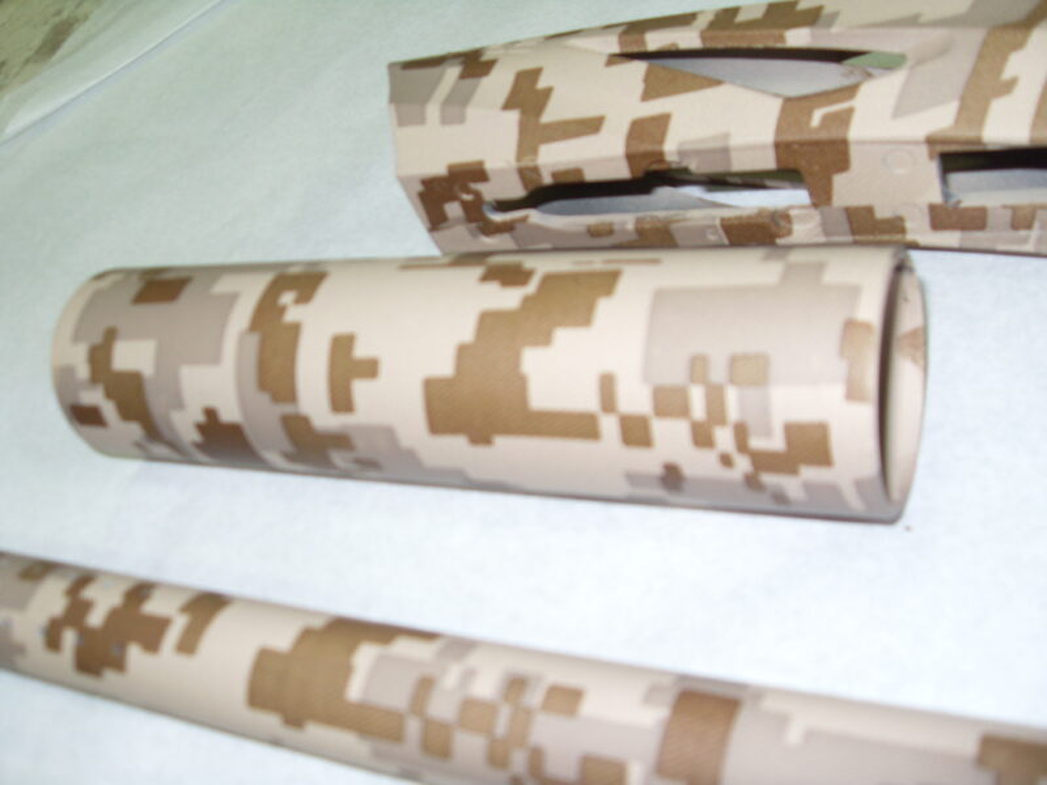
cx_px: 524
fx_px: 1059
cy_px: 392
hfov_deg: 52.6
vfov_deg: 40.7
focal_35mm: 35
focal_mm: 6.3
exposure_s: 1/45
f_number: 2.8
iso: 100
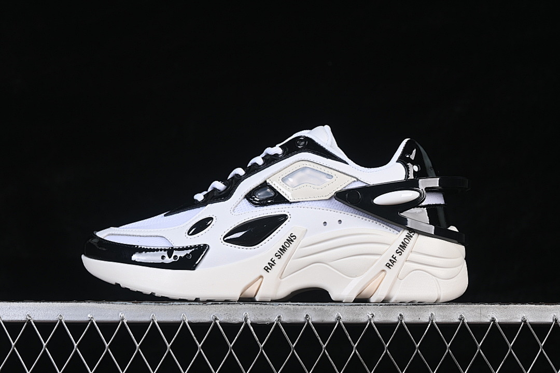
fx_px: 1167
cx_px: 280
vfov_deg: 18.2
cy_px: 186
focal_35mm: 75
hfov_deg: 27.0
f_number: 8
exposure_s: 1/80
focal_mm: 50
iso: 160
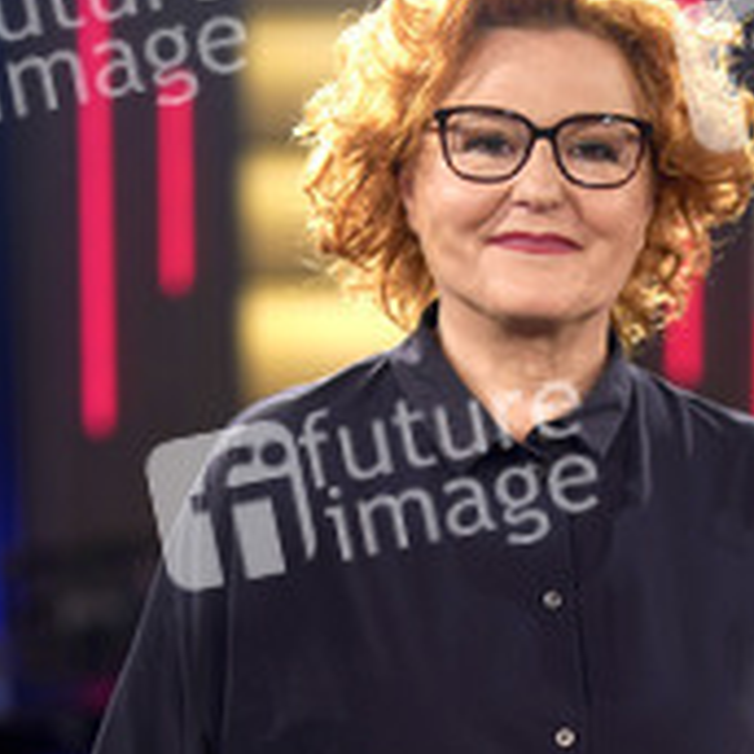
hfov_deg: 17.5
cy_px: 706
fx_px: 2440
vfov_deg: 17.3
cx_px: 500
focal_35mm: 99
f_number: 1.4
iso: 200
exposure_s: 1/200
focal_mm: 50
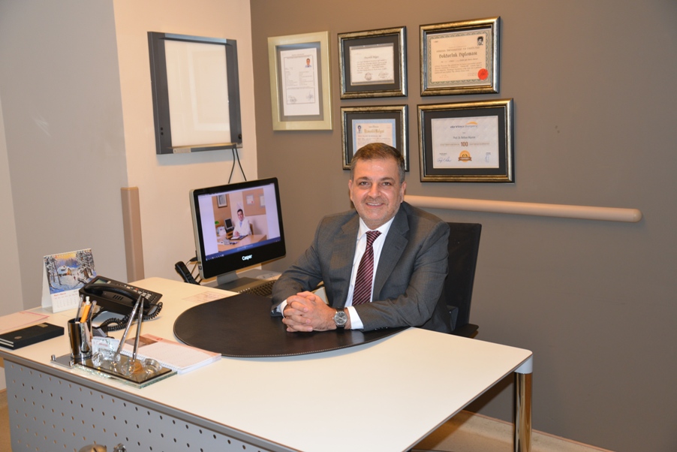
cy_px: 226
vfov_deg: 35.1
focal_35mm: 38
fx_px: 715
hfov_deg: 50.7
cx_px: 338
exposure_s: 1/60
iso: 720
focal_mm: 38
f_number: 4.2
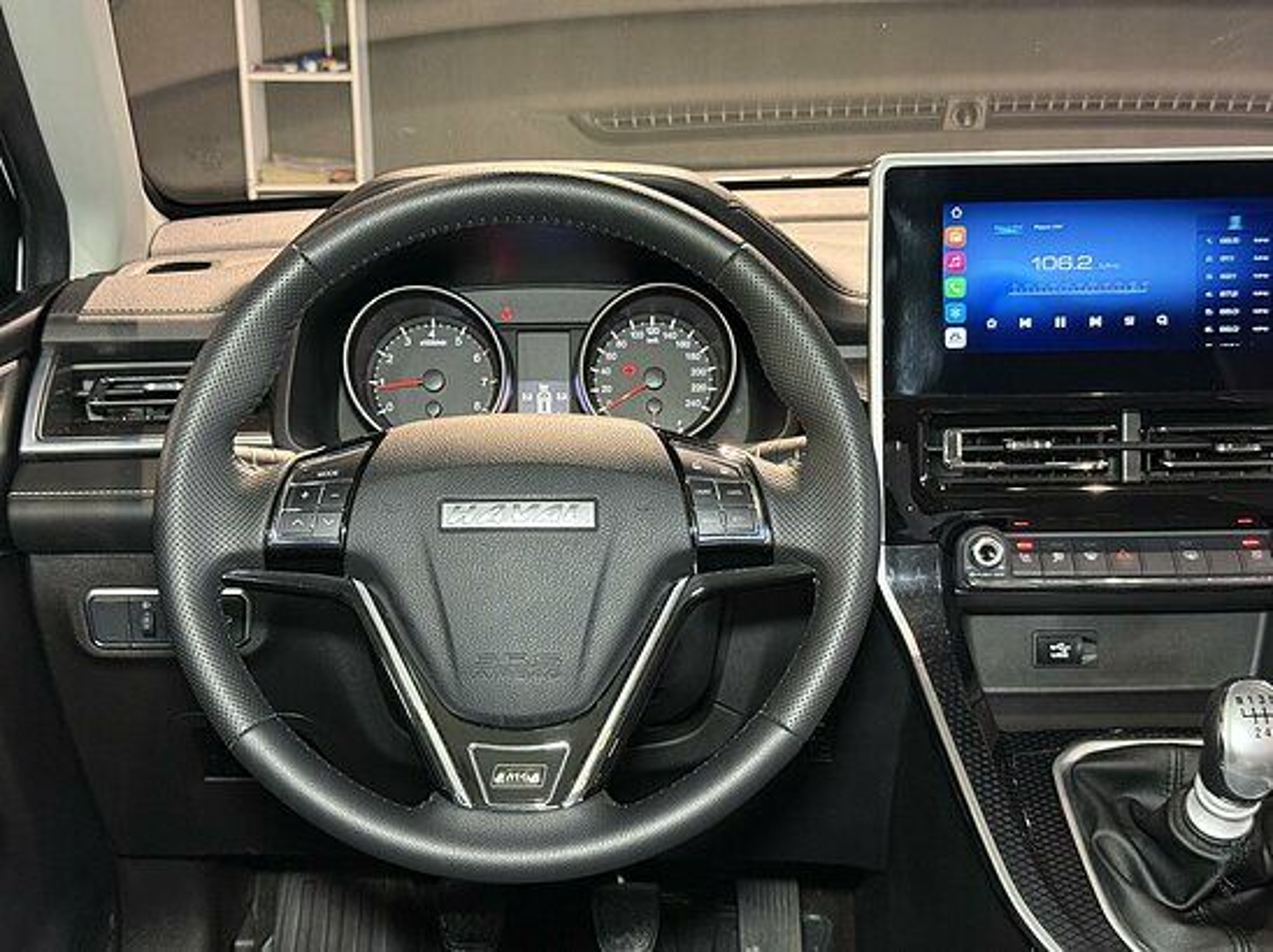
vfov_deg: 30.2
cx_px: 636
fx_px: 1764
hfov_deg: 39.7
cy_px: 476
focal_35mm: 48
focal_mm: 6.76
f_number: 1.78
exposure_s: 1/40
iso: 400
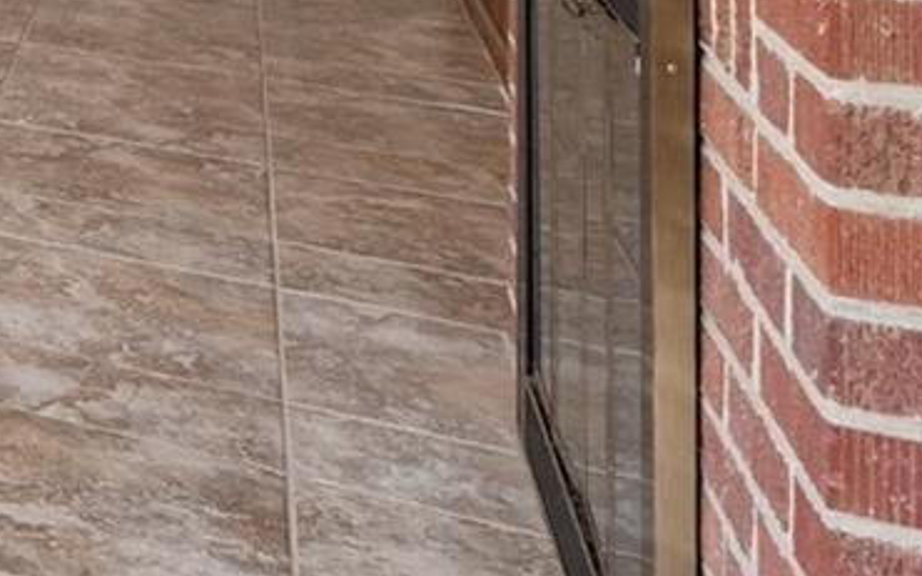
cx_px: -1037
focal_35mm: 75
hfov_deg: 17.3
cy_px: -486
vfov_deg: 14.9
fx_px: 1884
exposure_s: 1/8
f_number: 9
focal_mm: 17
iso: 400
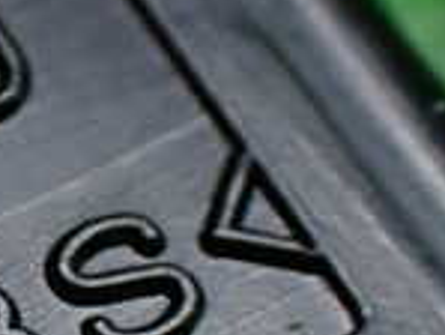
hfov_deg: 6.8
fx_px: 3680
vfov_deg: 5.2
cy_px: 290
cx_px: -248
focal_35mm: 286
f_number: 3.9
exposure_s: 1/60
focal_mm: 12.73
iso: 800
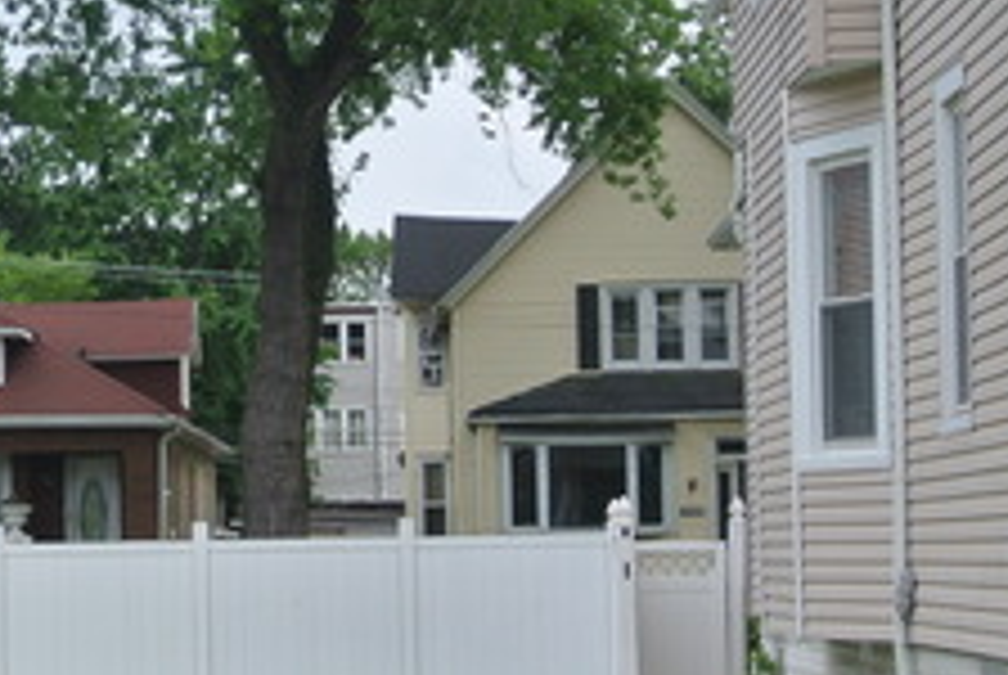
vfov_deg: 11.4
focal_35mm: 120
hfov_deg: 16.8
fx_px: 3364
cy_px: 472
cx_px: 86
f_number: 4.2
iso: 100
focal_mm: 15.7
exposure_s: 1/400
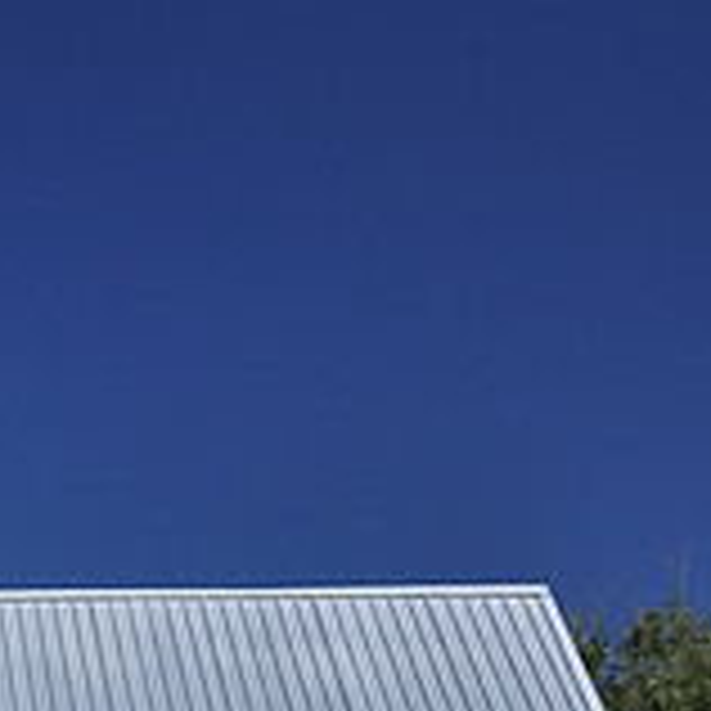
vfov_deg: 15.1
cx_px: -504
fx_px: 2603
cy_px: 790
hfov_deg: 14.1
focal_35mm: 112
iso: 200
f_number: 8
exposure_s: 1/250
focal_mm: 24
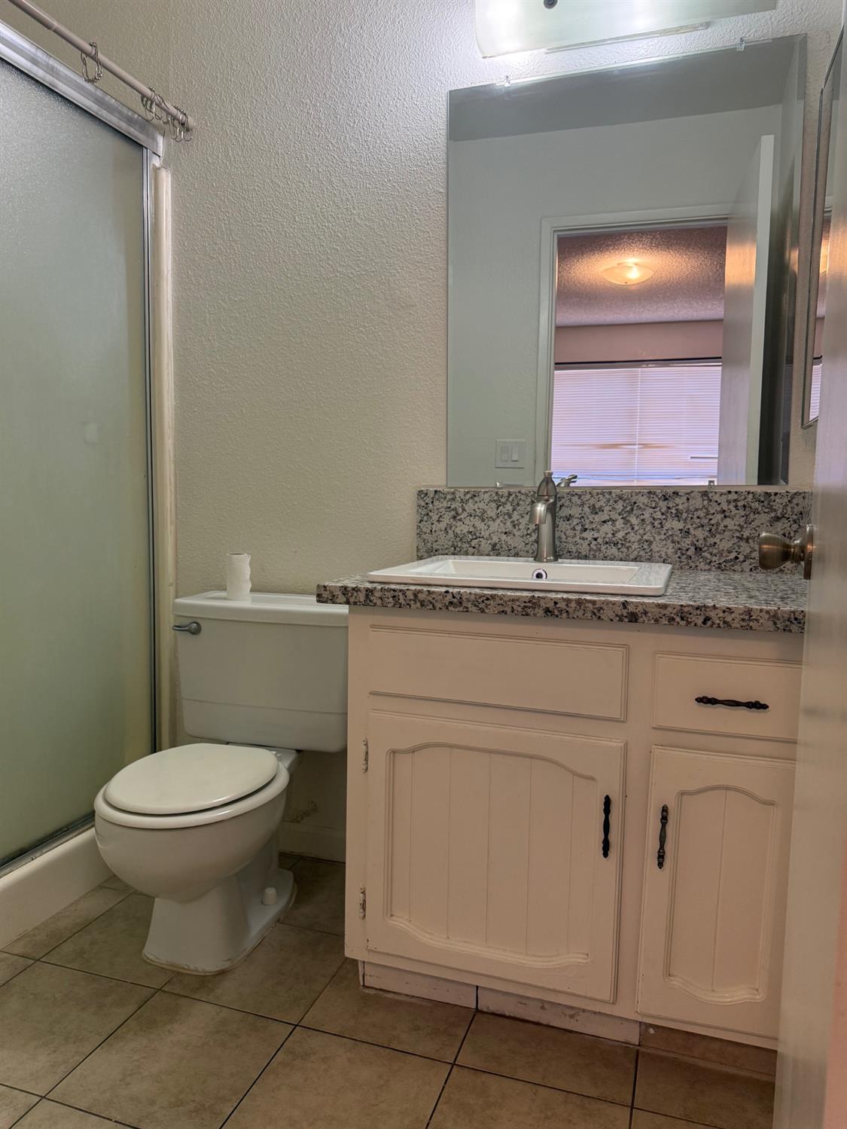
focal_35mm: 24
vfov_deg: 71.6
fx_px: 783
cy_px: 564
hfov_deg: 56.8
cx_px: 424
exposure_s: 1/120
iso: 200
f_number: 1.78
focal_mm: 6.76
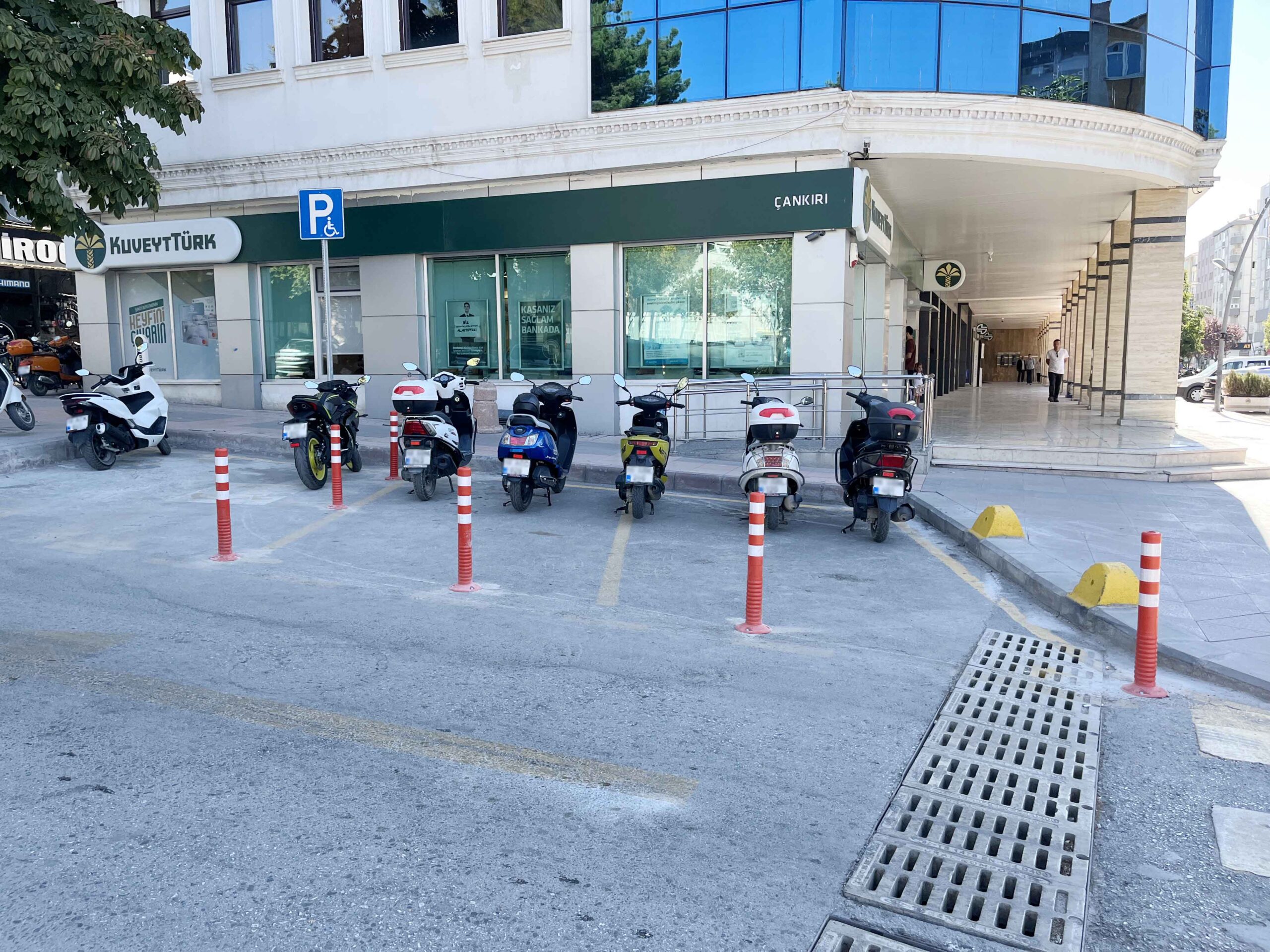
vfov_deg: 53.1
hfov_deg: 67.3
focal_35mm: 26
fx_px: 954
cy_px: 476
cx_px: 635
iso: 50
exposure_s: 1/563
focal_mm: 5.1
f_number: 1.6
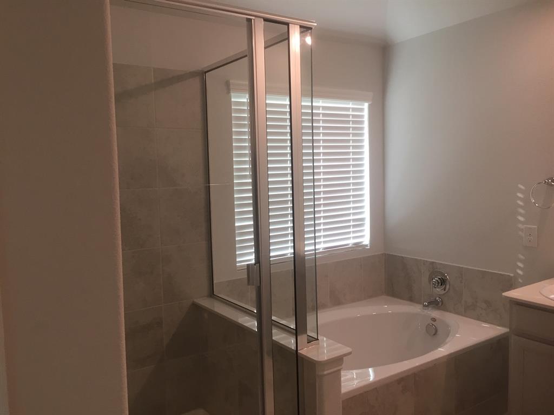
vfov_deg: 48.2
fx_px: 464
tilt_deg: -5.7
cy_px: 208
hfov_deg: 61.7
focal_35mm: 29
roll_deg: +0.4
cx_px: 277
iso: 32
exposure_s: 1/30
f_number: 2.2
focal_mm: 4.15
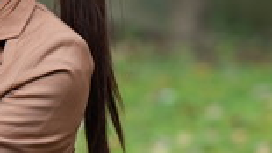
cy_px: 109
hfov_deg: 4.9
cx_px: -56
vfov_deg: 2.7
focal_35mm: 442
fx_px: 3186
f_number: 1.8
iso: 100
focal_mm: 56
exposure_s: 1/125
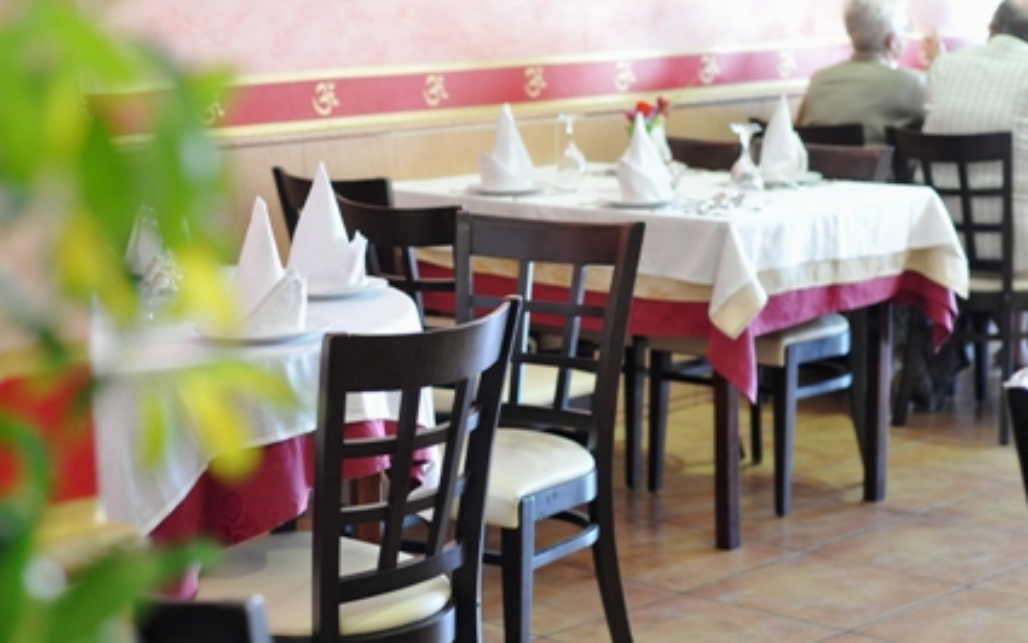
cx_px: 514
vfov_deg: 17.0
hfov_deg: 26.8
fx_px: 2158
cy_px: 313
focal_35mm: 77
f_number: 3.2
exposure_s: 1/40
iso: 800
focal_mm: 50
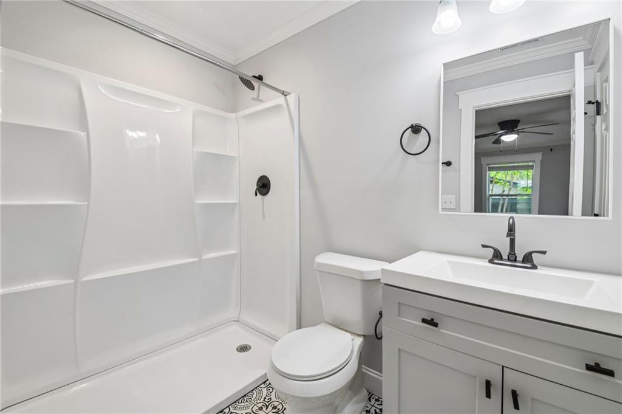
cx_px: 311
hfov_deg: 100.4
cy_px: 207
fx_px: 259
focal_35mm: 15
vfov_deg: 77.2
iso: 400
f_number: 8
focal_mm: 15
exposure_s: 1/40
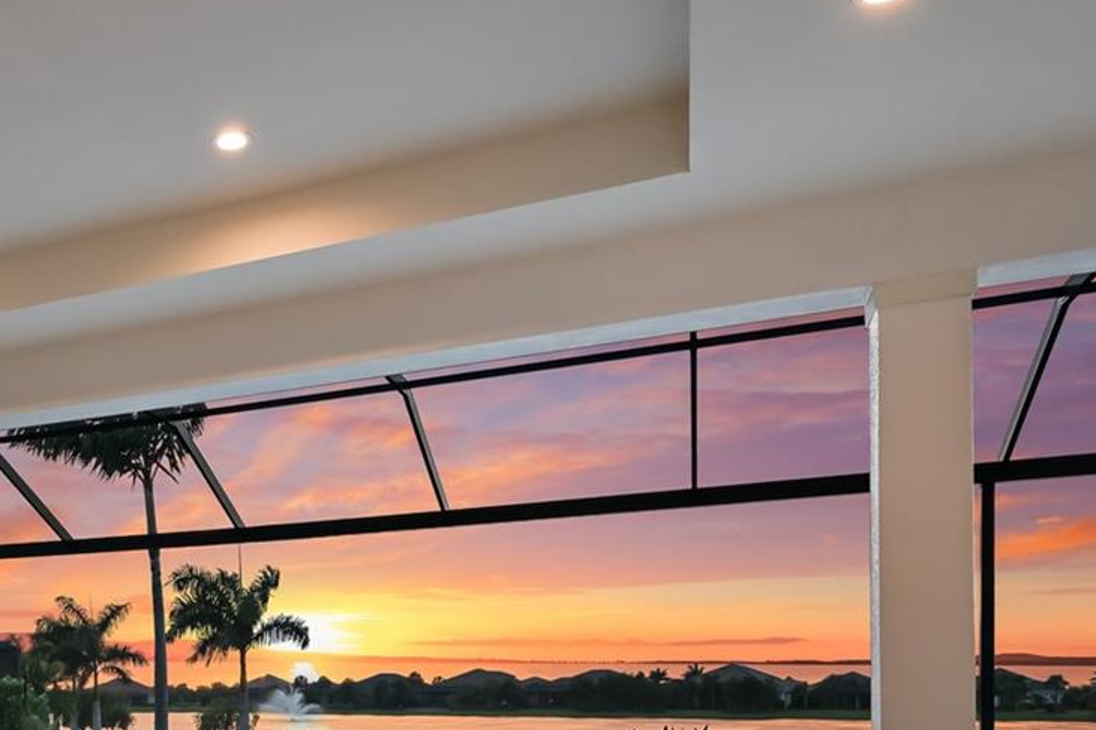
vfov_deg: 33.9
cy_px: 709
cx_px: 69
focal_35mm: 36
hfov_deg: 46.7
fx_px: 1099
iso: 800
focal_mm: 16.5
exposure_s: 1/40
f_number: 8
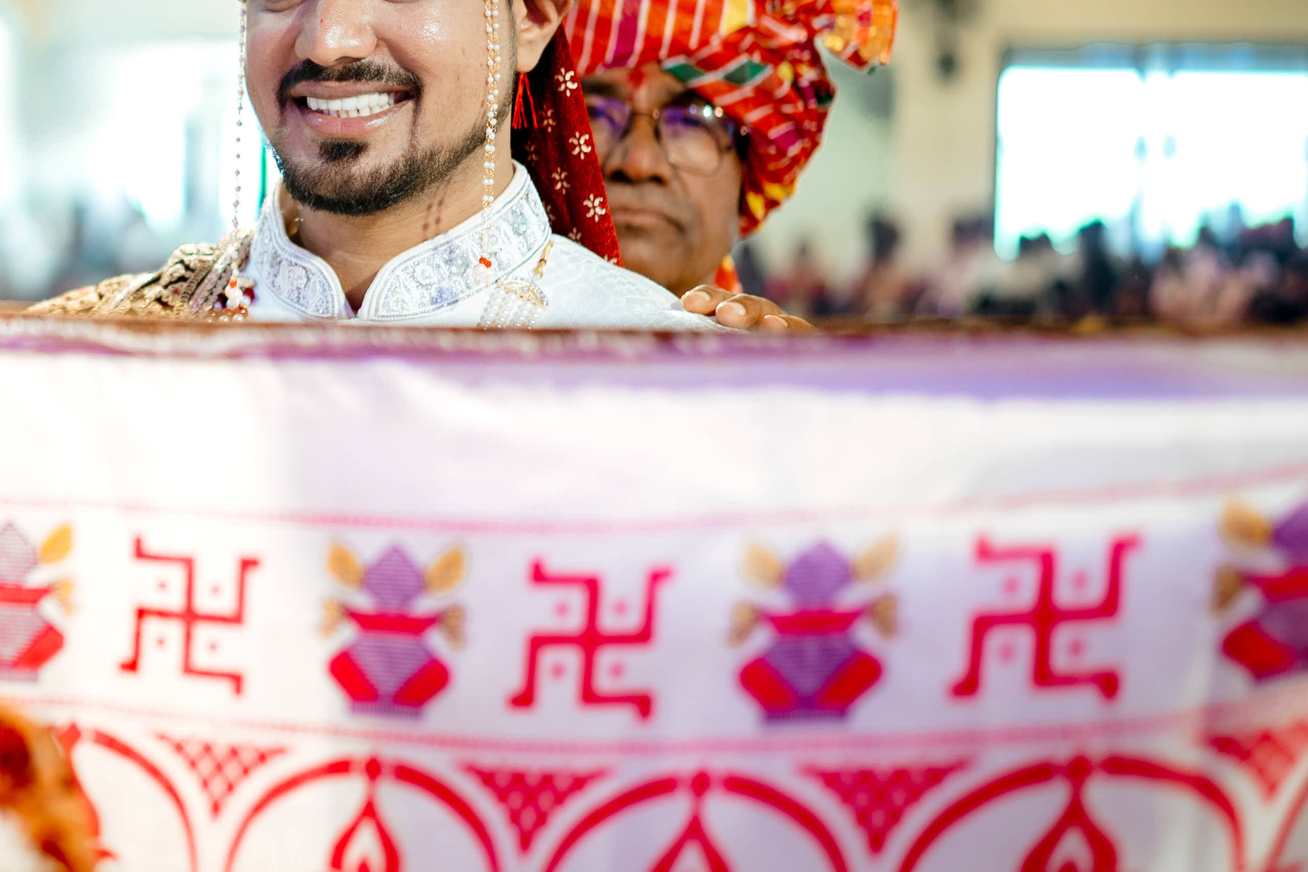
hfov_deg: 23.0
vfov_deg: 16.5
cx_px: -196
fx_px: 2979
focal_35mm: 82
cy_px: 164
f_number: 1.4
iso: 160
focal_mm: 35
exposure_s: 1/160
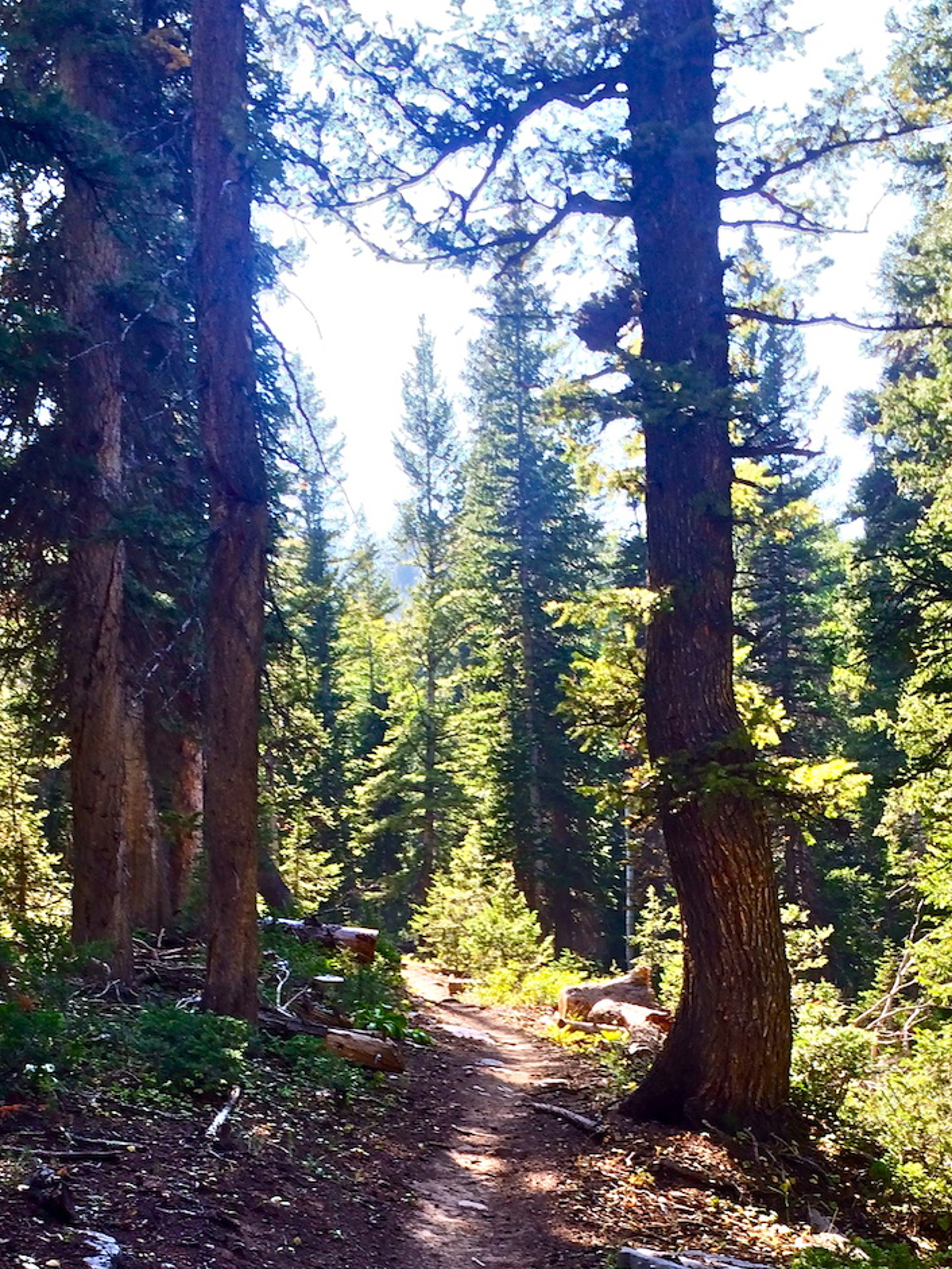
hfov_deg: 28.5
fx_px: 1870
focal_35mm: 51
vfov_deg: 36.3
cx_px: 405
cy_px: 1011
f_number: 2.2
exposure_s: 1/185
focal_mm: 4.12
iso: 32
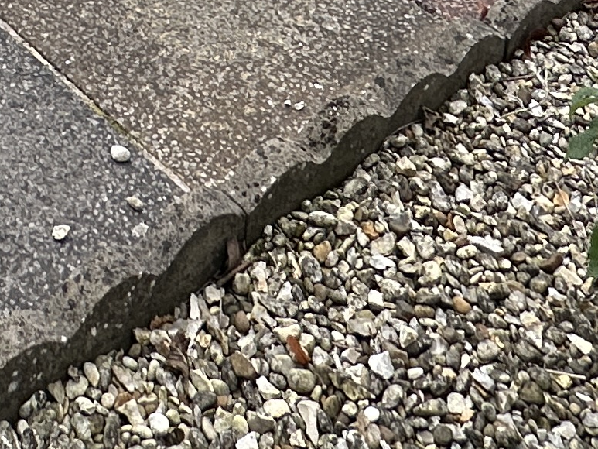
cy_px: -637
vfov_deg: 13.9
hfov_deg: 25.6
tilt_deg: -9.5
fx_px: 1261
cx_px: 24
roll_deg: -0.9
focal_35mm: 73
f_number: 2.2
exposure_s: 1/647
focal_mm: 2.22
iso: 40
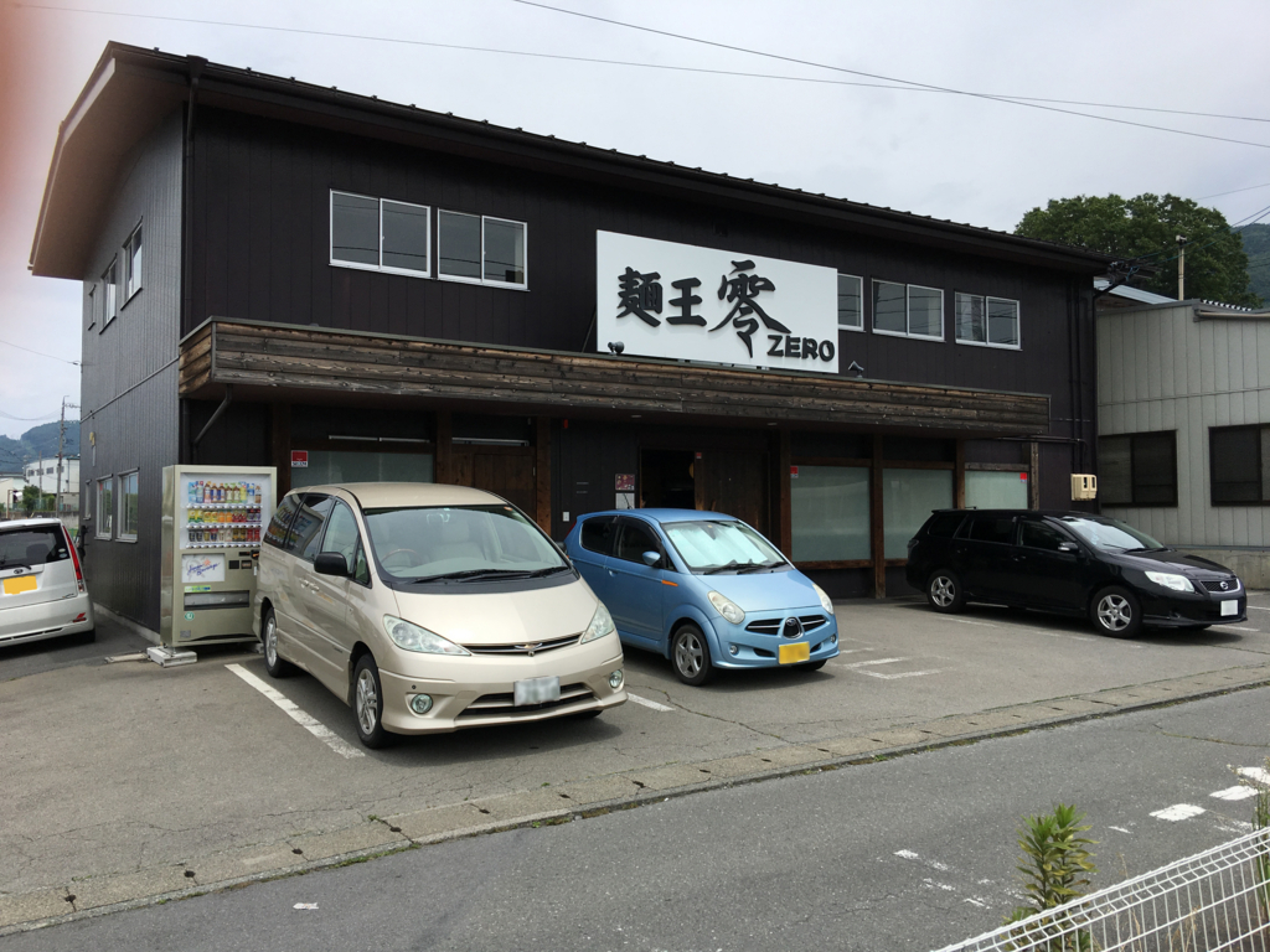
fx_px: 1064
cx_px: 635
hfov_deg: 61.7
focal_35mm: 29
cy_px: 476
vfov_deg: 48.2
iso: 25
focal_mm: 4.15
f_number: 2.2
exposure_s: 1/2079
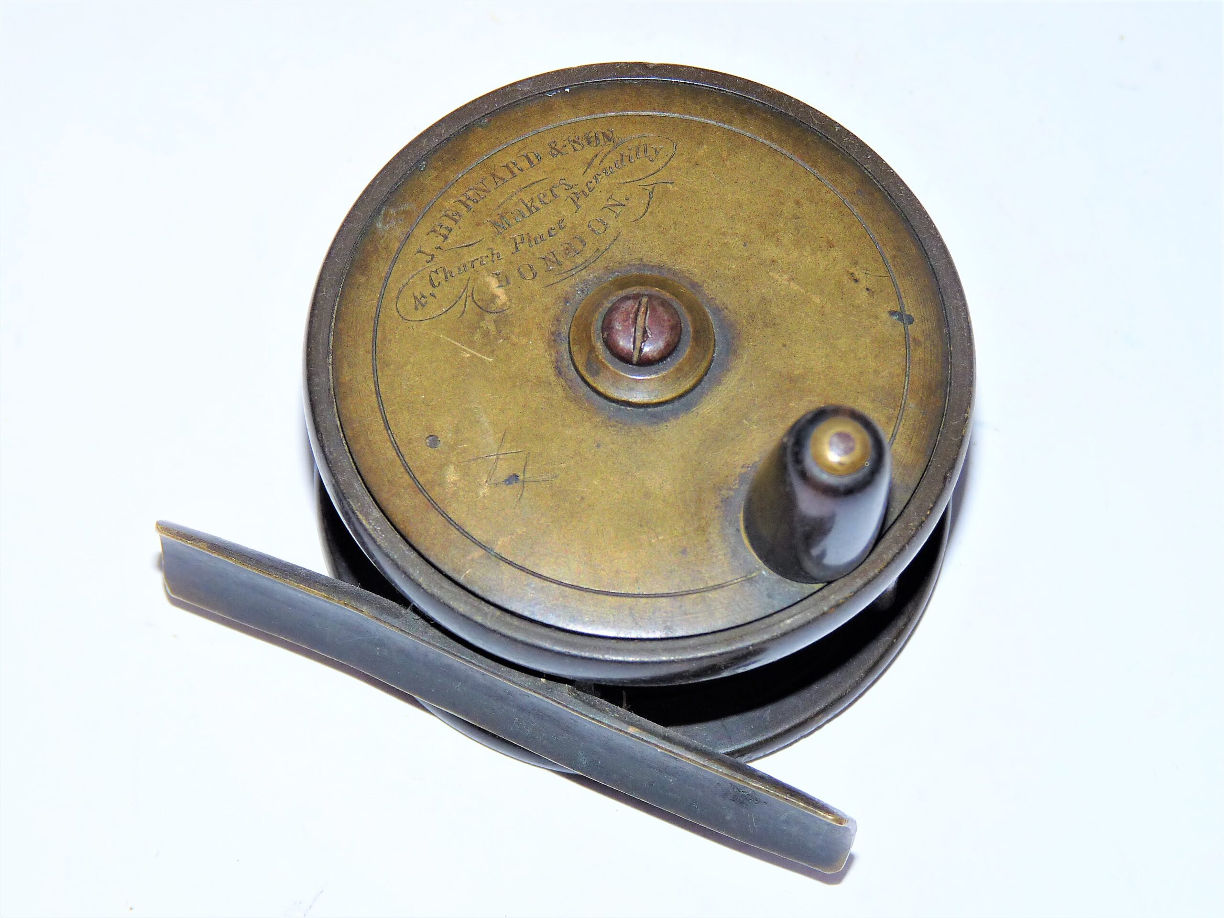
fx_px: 4314
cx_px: 612
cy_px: 459
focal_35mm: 122
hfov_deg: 16.1
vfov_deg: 12.1
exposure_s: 1/40
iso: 100
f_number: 3.6
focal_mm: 21.6
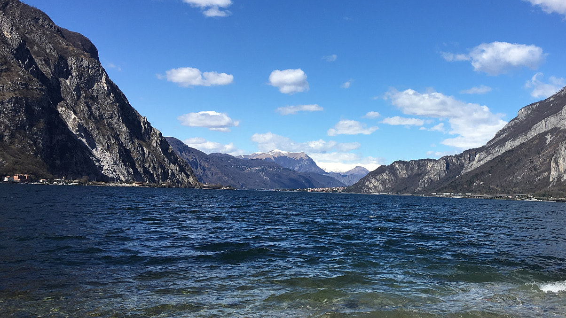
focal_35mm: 42
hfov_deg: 47.7
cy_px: 147
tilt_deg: +2.9
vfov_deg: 28.3
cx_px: 369
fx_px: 630
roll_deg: -2.0
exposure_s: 1/2079
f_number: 2.2
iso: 25
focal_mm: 4.15
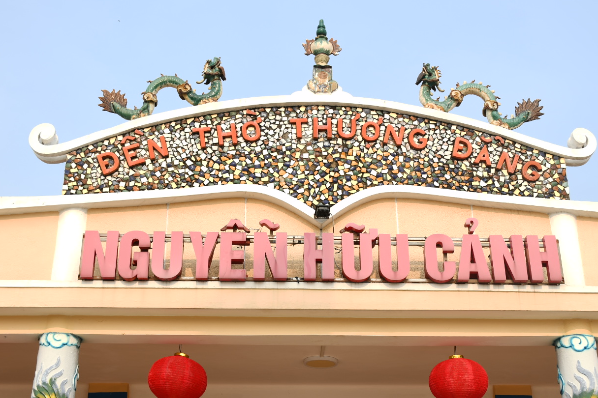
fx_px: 864
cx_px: 315
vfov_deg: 26.0
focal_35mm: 52
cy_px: 227
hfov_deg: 38.2
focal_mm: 26
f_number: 5.6
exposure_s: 1/200
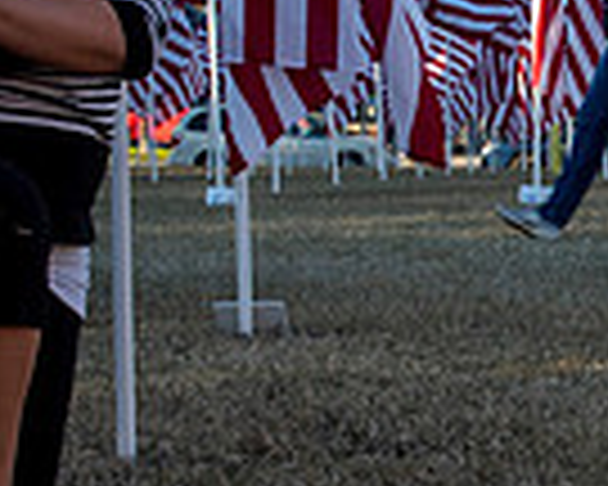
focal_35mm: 126
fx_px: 2267
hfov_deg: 14.7
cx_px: 748
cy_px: 295
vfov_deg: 12.2
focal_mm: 20
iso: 100
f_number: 8
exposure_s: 1/100
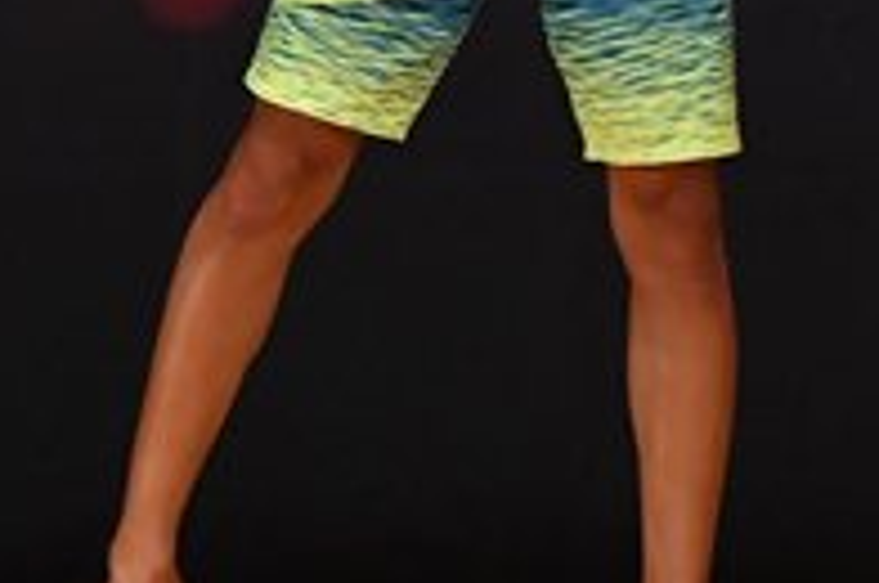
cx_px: 617
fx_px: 23133
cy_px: -229
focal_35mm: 949
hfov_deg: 2.2
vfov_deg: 1.4
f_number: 5.6
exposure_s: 1/400
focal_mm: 160
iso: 3200
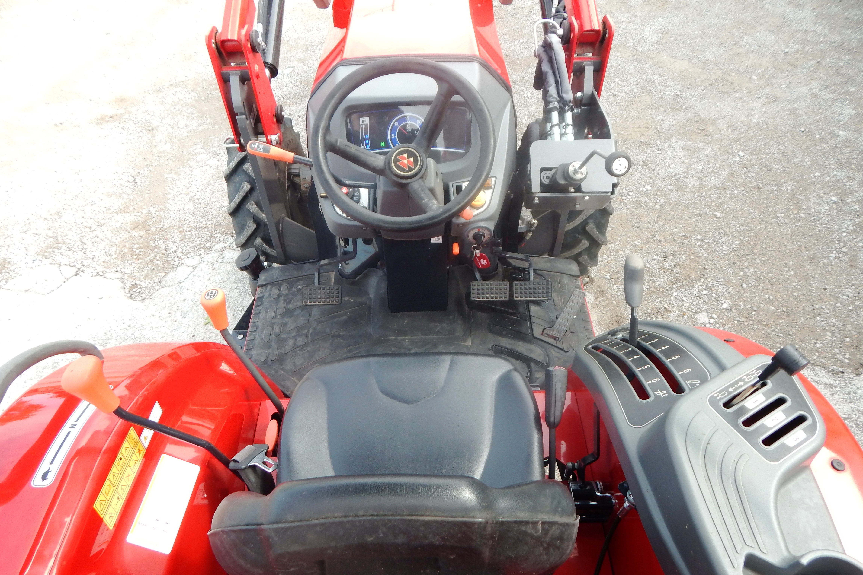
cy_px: 307
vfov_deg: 55.1
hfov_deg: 76.1
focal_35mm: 23
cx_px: 430
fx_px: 551
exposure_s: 1/200
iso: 125
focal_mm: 4
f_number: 3
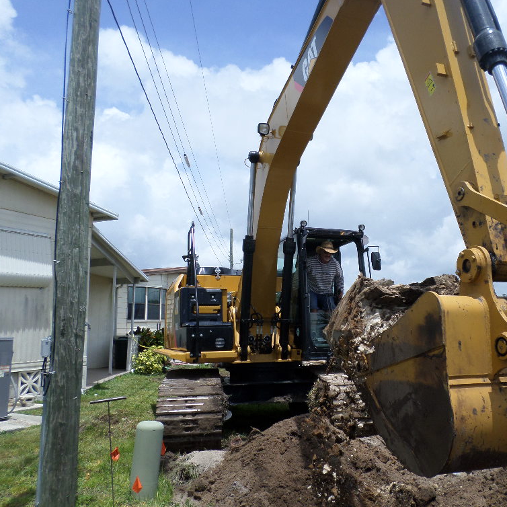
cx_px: 317
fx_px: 497
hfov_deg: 53.4
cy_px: 255
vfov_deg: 54.0
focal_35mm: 30
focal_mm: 4.5
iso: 80
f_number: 2.5
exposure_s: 1/2000
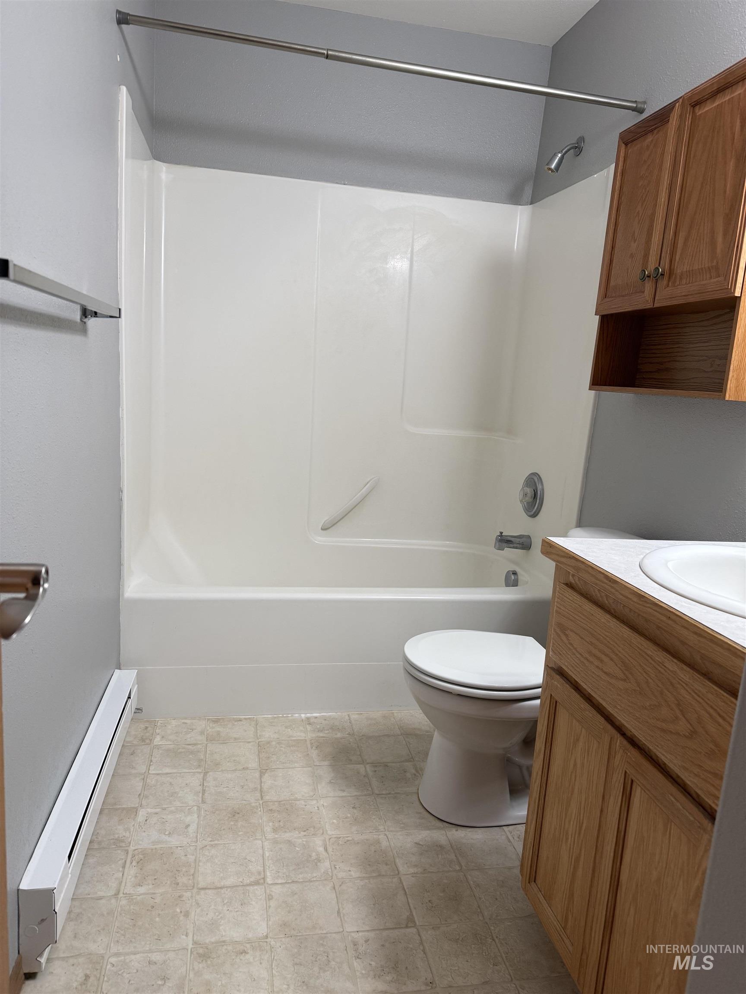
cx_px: 373
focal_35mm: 24
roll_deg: -4.8
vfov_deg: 71.6
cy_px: 497
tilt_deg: -9.5
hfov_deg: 56.8
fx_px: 690
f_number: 1.78
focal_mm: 6.76
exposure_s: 1/120
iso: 160
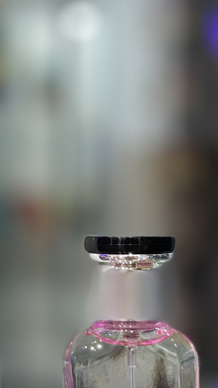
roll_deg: +0.0
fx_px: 1480
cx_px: 66
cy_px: 272
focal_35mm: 144
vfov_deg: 14.9
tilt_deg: -3.1
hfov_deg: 8.4
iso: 125
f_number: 2
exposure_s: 1/100
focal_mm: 6
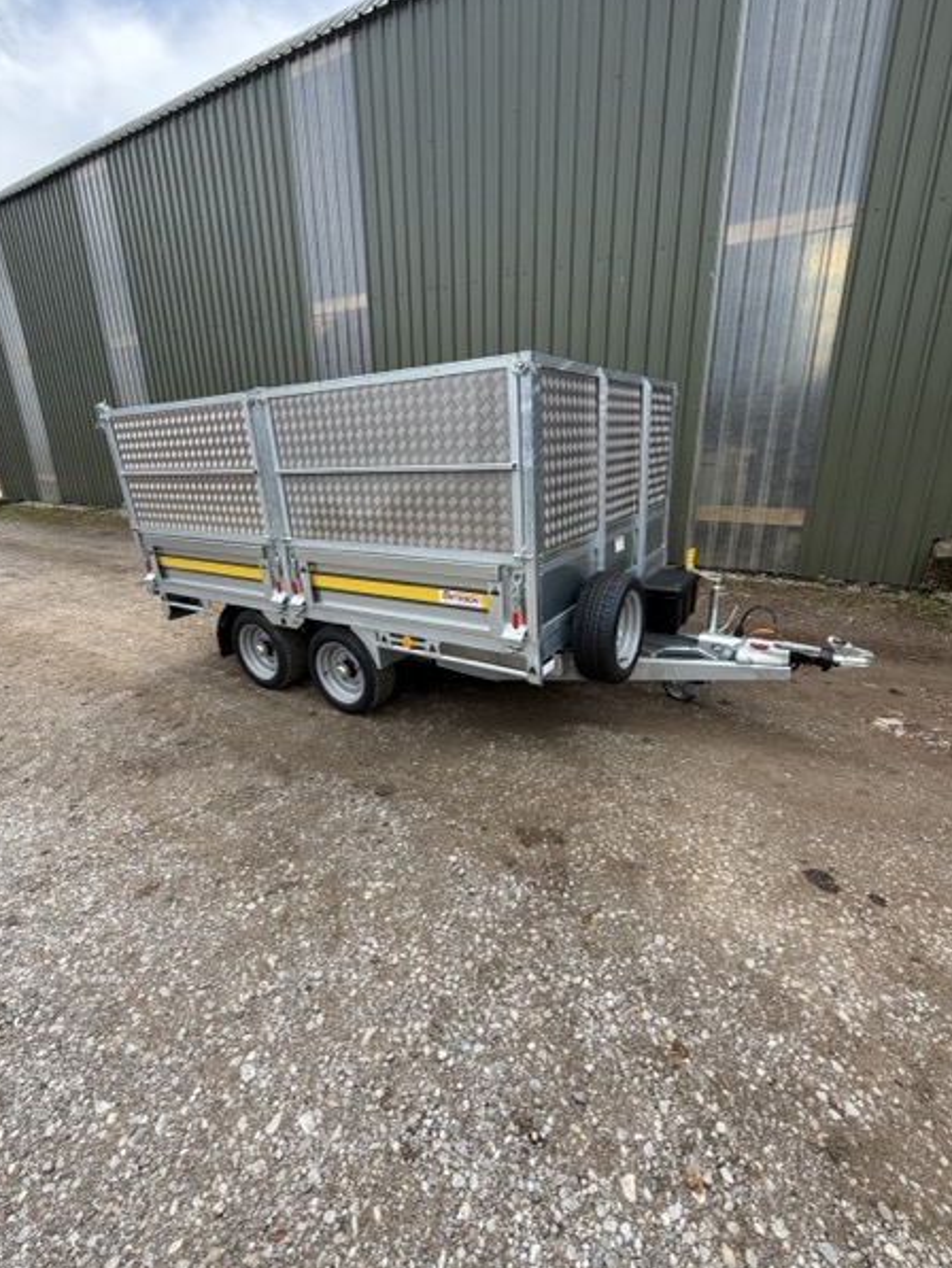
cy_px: 633
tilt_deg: -17.8
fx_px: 550
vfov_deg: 98.2
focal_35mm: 15
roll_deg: -0.6
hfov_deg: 81.7
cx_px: 495
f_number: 2.2
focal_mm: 2.22
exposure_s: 1/770
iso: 40
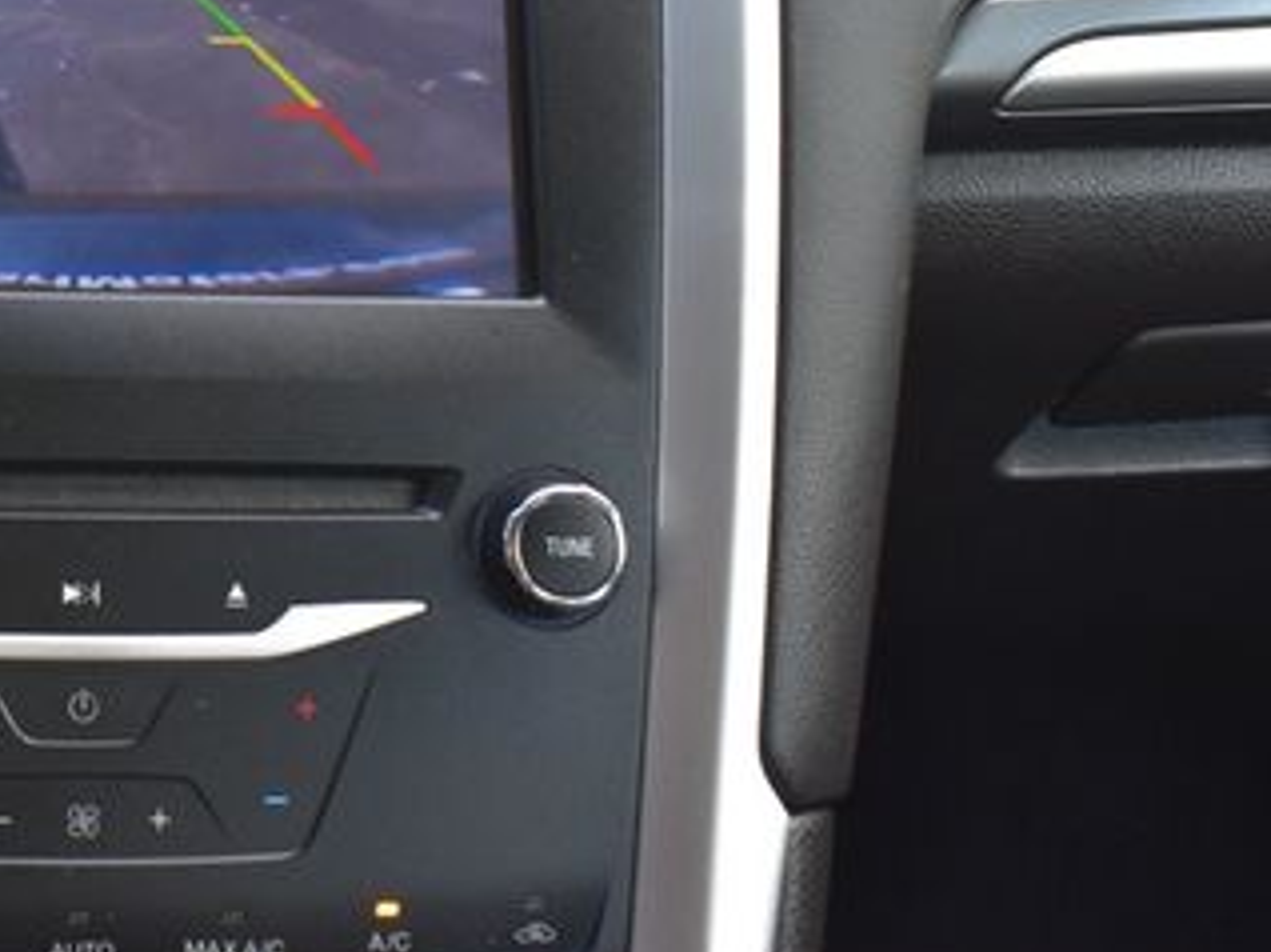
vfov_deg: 23.5
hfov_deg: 29.6
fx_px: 2237
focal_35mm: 61
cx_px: -4
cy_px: 132
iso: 400
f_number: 8
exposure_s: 1/50
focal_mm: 21
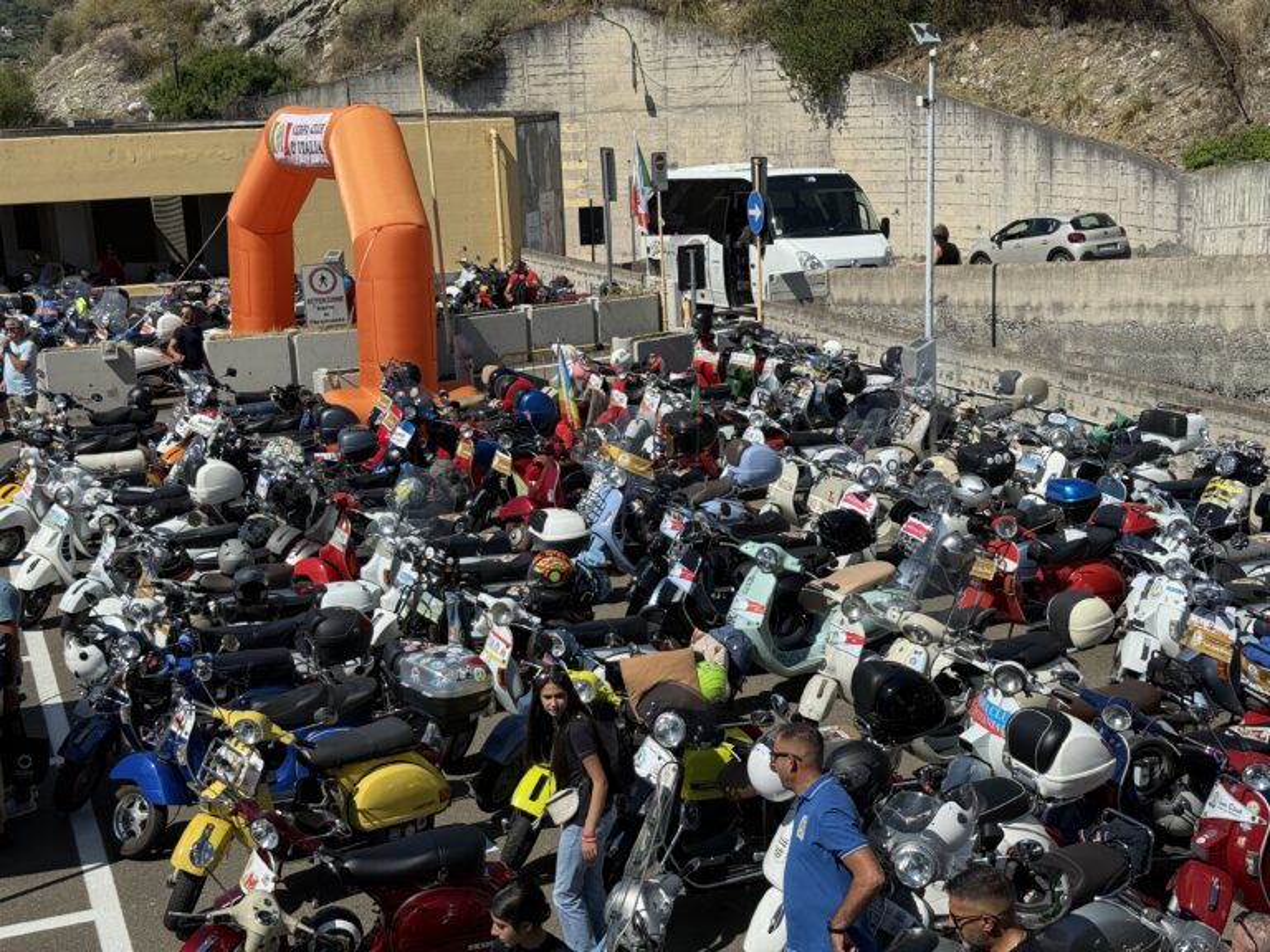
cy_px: 476
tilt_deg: -11.4
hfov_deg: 39.7
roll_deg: +2.2
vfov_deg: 30.3
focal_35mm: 48
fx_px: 1761
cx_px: 635
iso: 64
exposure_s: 1/6024
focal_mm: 6.76
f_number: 1.78
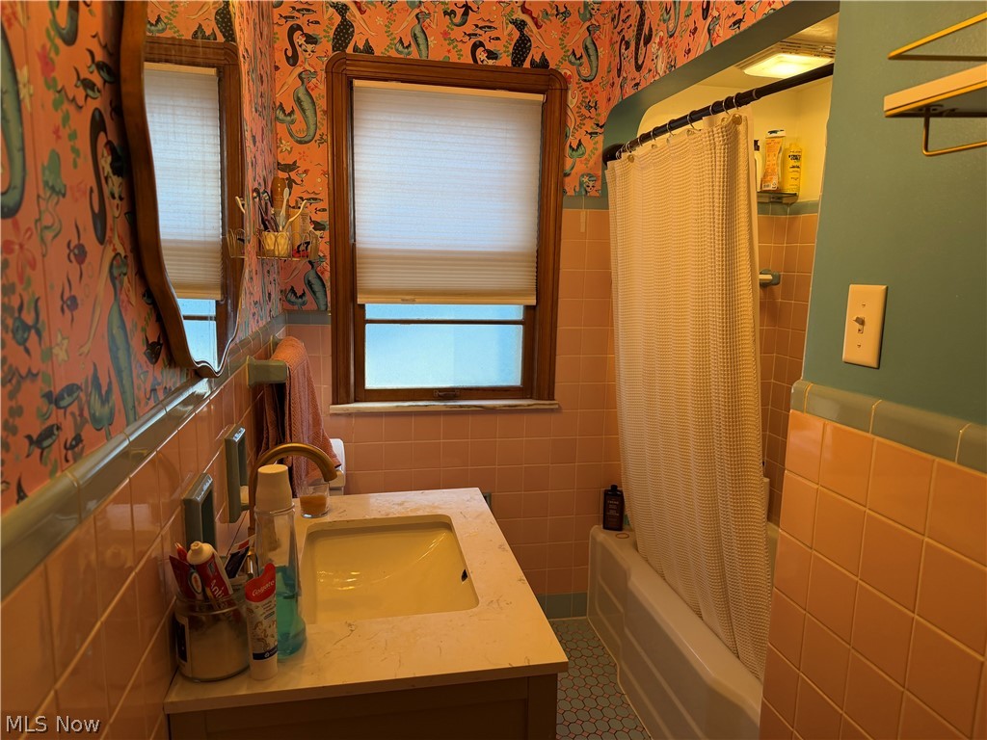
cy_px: 370
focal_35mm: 24
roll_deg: -2.4
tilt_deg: -10.1
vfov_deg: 56.8
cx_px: 494
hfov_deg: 71.6
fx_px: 684
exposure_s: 1/120
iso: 160
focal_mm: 6.76
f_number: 1.78
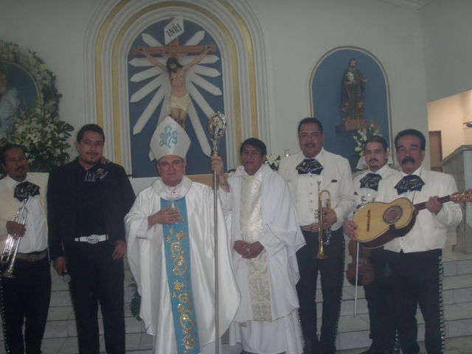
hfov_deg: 49.0
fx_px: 518
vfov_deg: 37.7
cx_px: 236
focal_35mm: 38
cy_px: 177
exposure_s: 1/30
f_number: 3.5
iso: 160
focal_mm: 6.7
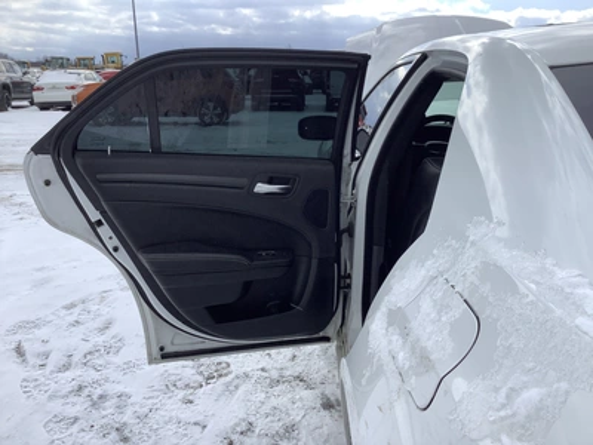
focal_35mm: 31
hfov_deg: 58.4
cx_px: 296
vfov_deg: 45.4
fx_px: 531
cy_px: 222
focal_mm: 3.3
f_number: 2.4
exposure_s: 1/1664
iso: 25
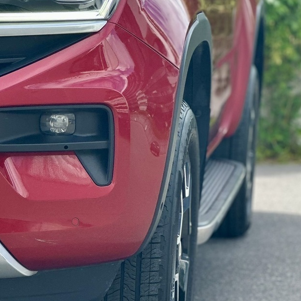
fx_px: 1731
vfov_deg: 9.9
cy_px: 70
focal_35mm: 176
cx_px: 119
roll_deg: -1.0
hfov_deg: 9.9
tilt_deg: -1.9
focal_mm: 9
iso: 25
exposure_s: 1/279
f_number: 2.8
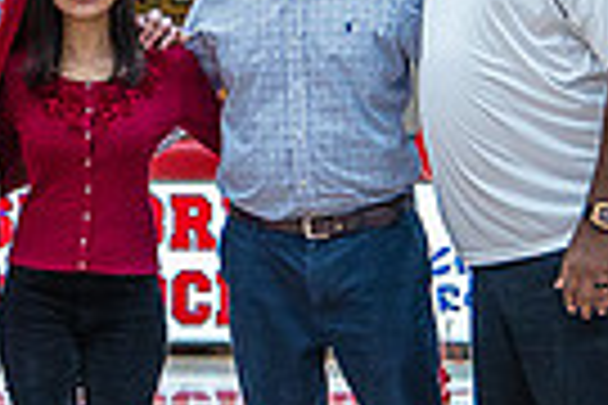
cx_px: 27
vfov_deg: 4.8
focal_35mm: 284
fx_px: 4796
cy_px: 76
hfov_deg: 7.2
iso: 2000
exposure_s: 1/320
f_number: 4
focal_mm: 66
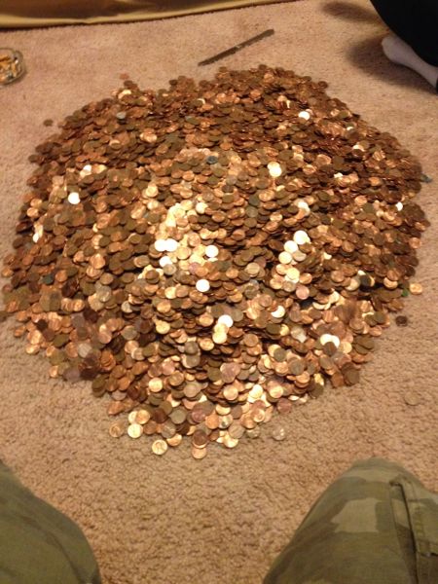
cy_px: 292
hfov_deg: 40.7
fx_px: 590
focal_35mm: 35
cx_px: 219
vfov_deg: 52.6
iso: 400
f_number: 2.4
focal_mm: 4.28
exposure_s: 1/15
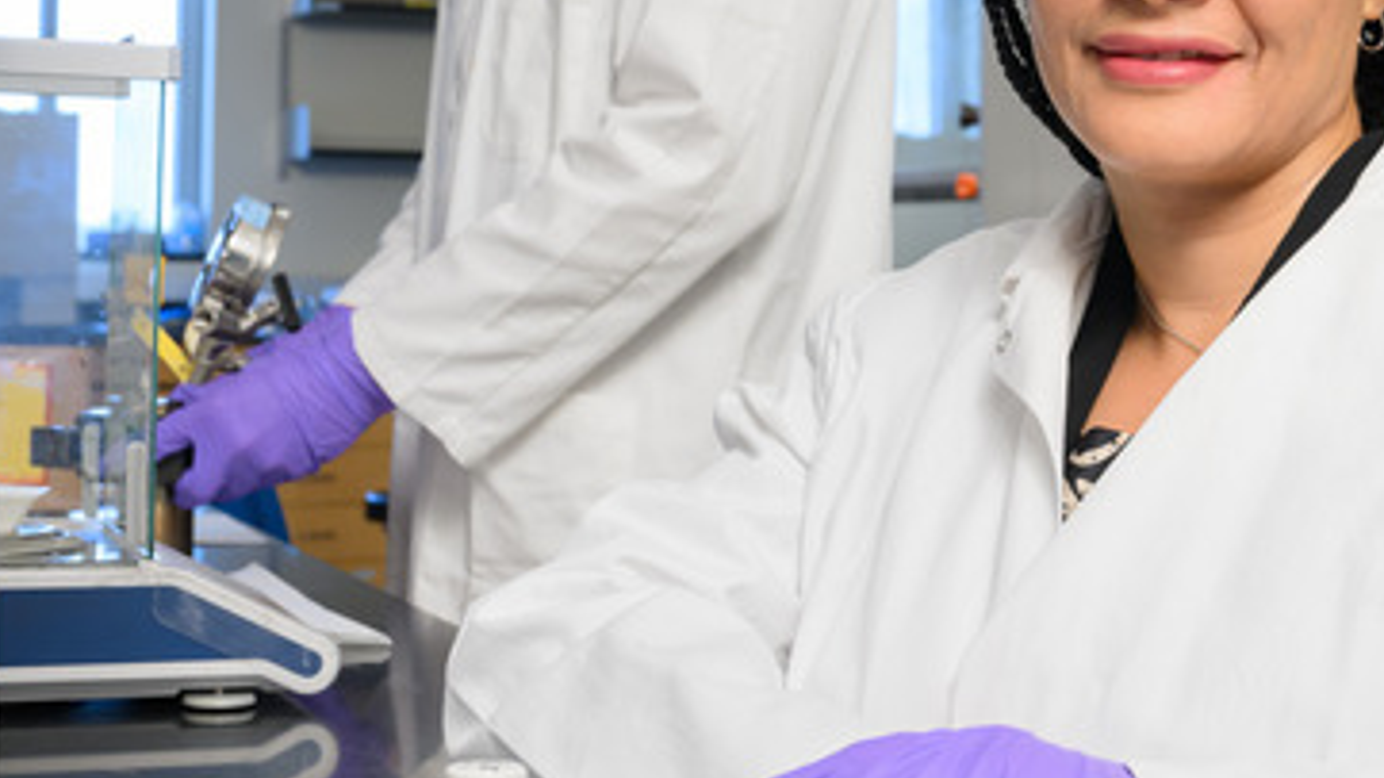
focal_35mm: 72
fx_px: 2642
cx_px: 1112
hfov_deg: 28.7
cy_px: 213
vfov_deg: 16.7
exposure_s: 1/125
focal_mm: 31
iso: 800
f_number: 6.3
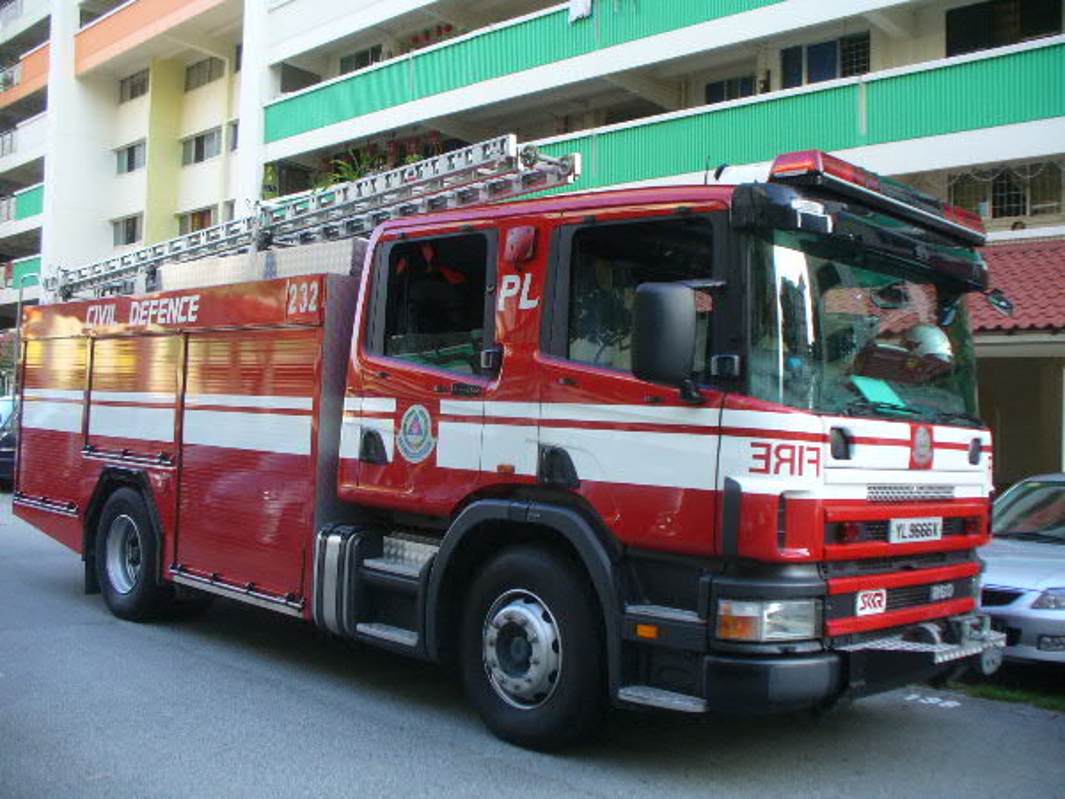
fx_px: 1138
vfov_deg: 38.7
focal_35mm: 37
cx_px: 532
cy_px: 400
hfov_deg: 50.1
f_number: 2.8
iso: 100
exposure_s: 1/60
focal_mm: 6.1
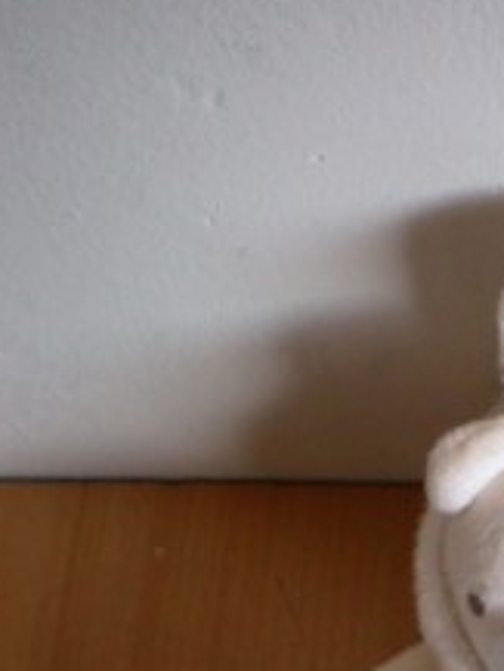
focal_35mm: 91
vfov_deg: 20.3
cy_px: 782
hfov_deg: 15.8
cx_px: 560
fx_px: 1765
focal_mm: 6.3
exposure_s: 1/24.6
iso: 200
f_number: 3.1
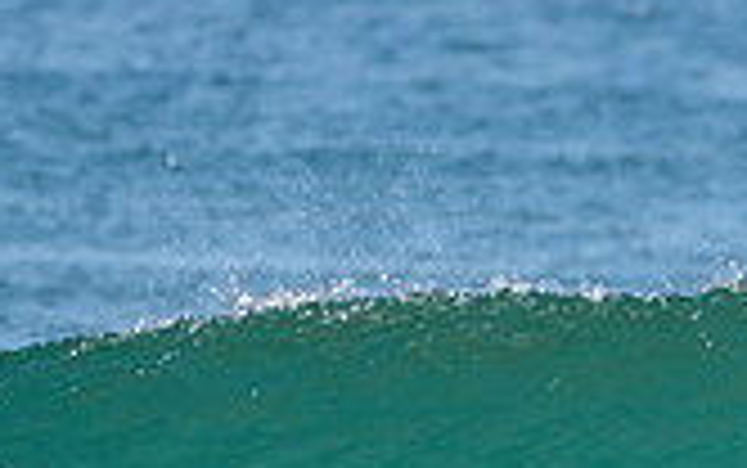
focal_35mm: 2182
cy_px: 700
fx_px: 44452
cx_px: 960
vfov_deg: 0.6
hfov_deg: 1.0
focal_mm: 500
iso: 220
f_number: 5.6
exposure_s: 1/3200
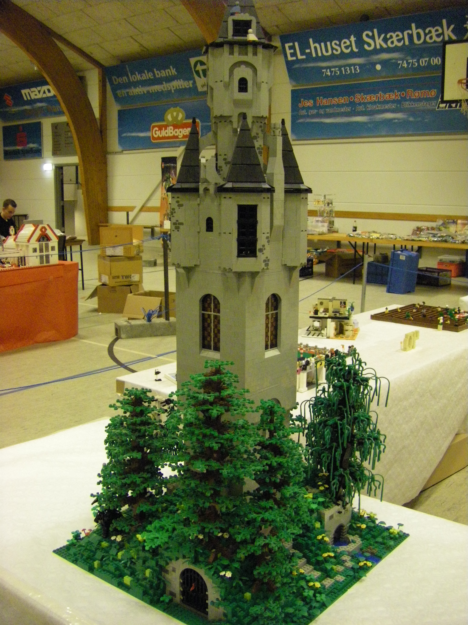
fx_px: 685
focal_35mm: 38
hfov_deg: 37.7
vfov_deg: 49.0
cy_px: 312
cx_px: 234
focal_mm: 6.3
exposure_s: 1/25
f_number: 3.5
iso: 800
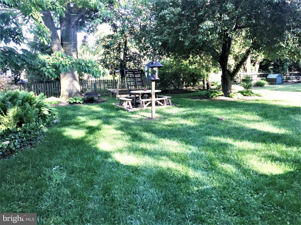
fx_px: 252
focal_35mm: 29
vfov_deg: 48.2
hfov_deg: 61.7
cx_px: 150
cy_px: 112
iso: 40
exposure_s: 1/120
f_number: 2.2
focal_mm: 4.15
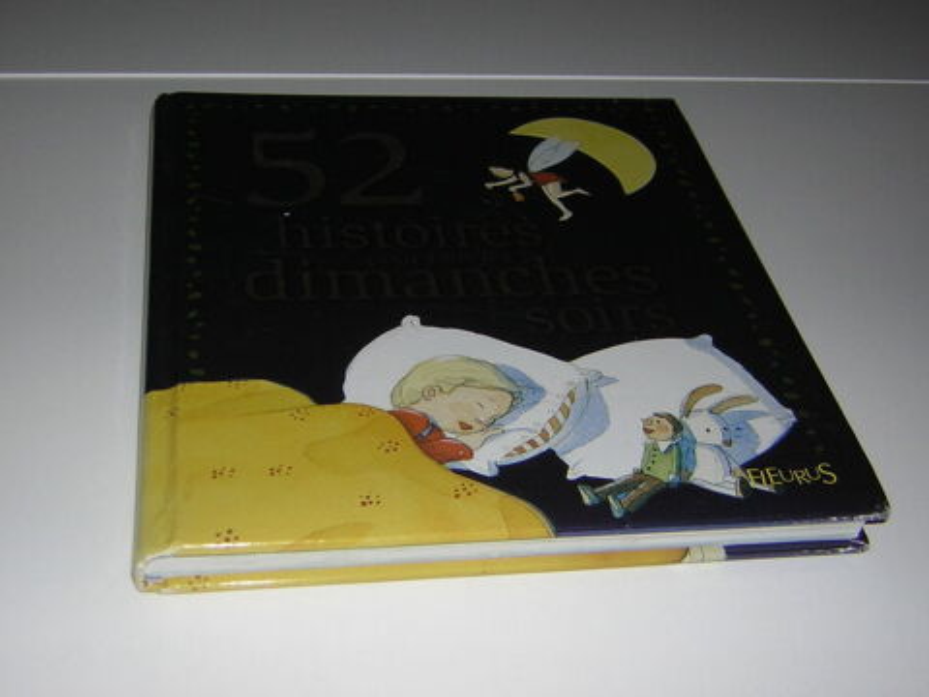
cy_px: 348
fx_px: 1369
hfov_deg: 37.5
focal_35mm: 51
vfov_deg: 28.6
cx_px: 464
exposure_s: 1/60.1
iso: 50
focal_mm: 6.6
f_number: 3.1
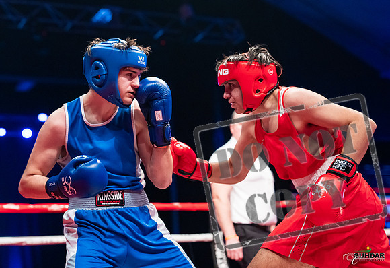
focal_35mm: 81
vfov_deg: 17.1
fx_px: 888
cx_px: 228
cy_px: 115
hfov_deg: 24.7
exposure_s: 1/1000
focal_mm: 70
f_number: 2.8
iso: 4000
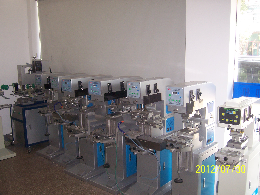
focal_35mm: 36
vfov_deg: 39.7
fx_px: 270
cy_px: 98
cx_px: 130
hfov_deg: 51.4
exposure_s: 1/60
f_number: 2.8
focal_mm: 6.2
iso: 125
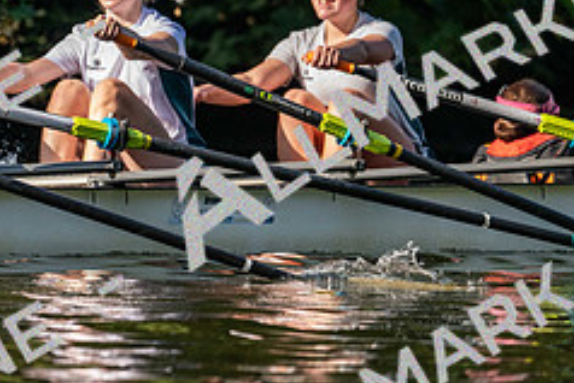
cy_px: 43
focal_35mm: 973
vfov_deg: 1.4
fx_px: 15523
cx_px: -31
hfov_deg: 2.1
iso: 800
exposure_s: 1/2500
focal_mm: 400
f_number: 4.5
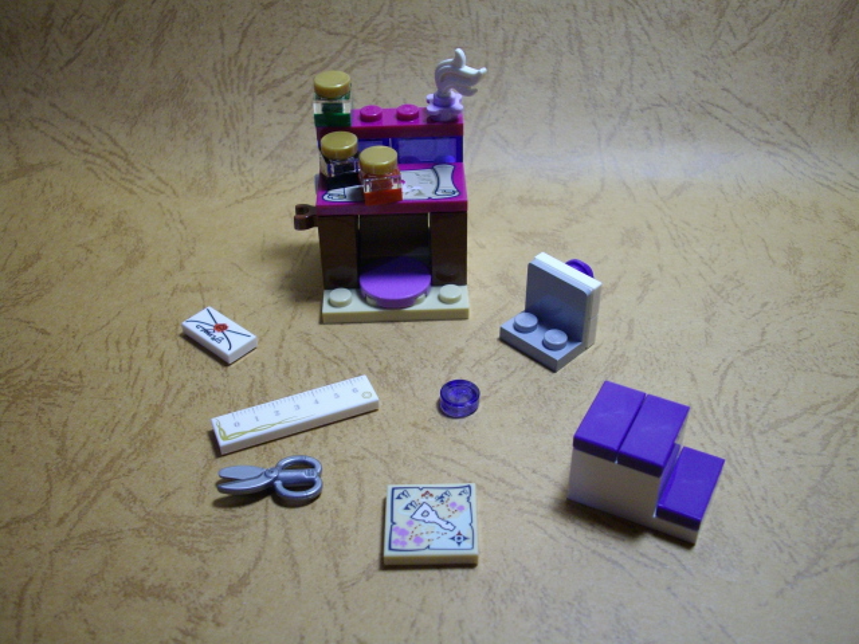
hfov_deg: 50.1
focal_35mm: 37
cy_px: 322
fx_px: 918
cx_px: 430
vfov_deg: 38.7
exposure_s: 1/50
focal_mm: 6.2
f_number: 2.8
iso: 201
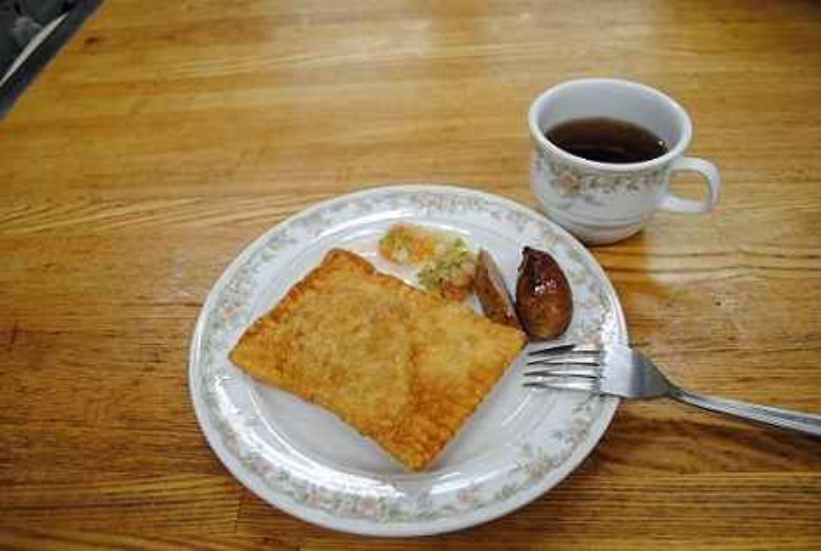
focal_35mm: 27
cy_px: 276
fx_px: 617
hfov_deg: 67.3
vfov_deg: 48.1
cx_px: 410
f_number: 4.5
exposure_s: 1/80
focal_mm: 18
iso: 200
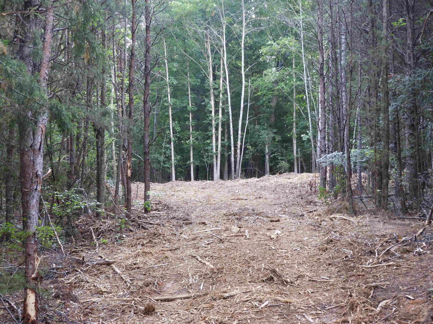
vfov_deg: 21.0
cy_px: 162
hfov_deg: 27.8
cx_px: 216
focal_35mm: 70
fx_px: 876
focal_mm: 12.5
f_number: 4.5
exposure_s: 1/30
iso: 280
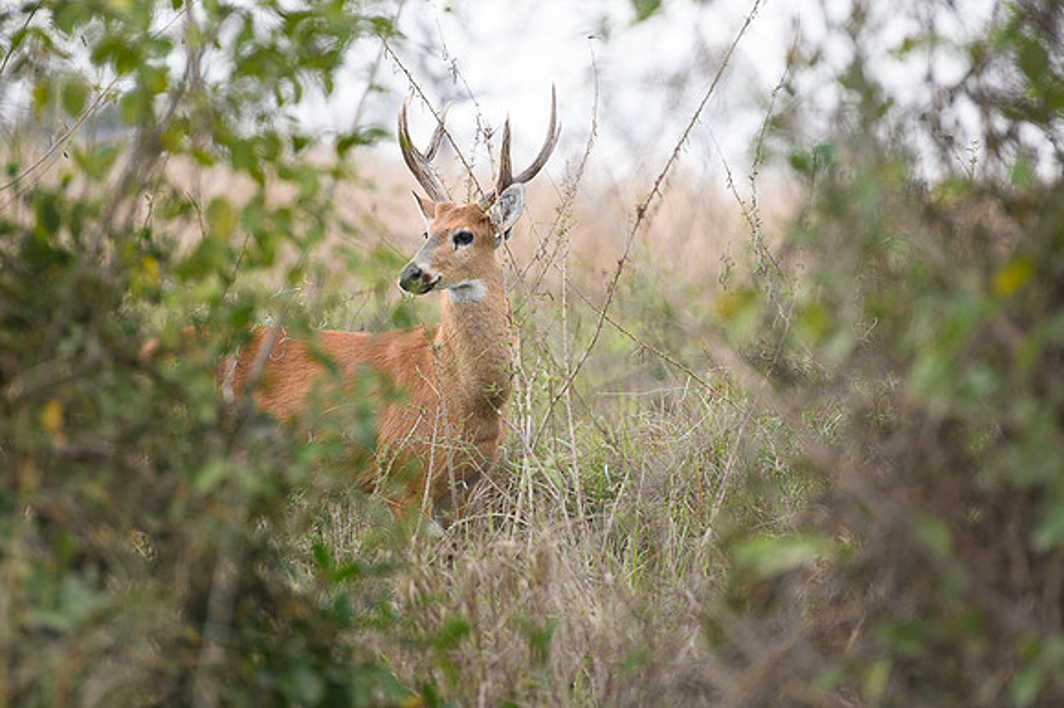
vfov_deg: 5.3
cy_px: 252
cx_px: 473
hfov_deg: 8.0
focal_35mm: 258
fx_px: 7615
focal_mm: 200
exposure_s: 1/2000
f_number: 4
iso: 640
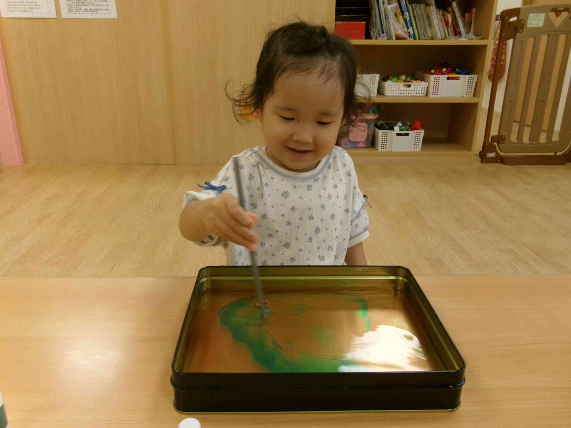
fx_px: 462
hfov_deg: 63.4
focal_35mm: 28
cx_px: 286
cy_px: 214
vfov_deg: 49.7
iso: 100
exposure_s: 1/56
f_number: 3.9
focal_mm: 5.1
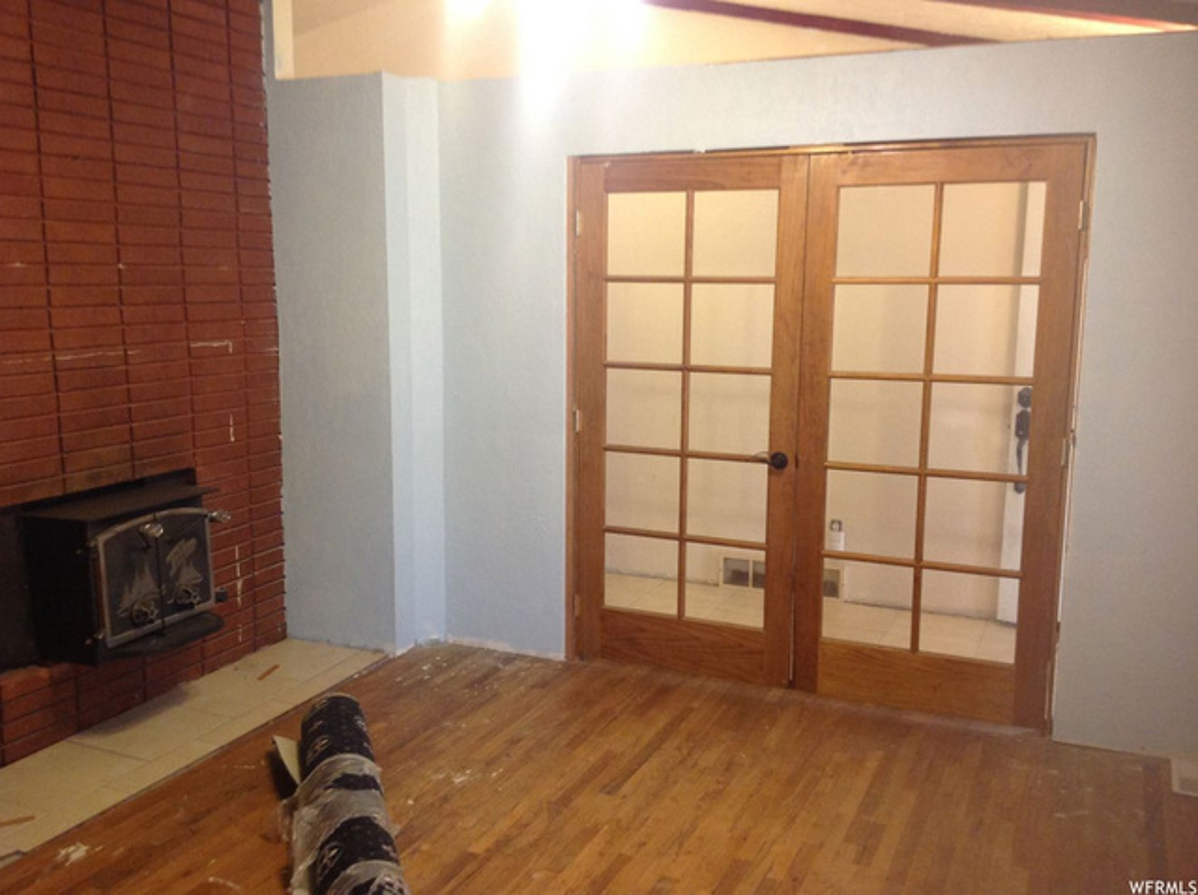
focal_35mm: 35
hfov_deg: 52.7
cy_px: 448
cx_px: 599
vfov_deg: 40.6
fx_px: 1209
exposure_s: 1/15
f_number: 2.4
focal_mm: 4.28
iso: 160
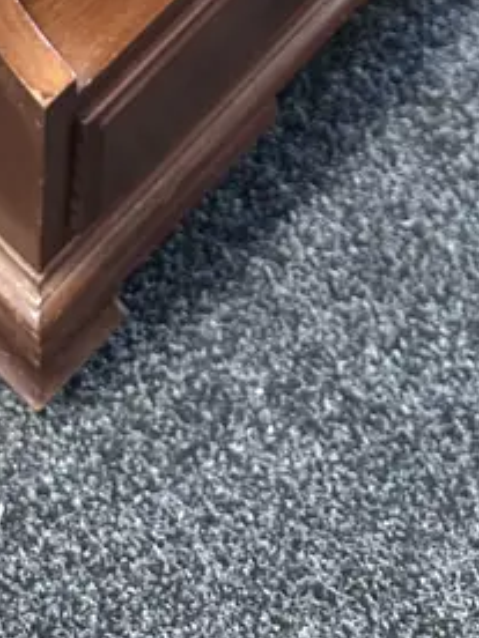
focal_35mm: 89
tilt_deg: -43.2
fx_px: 1642
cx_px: 72
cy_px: -513
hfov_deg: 16.4
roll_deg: -4.1
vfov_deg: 17.7
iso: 400
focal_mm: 6.86
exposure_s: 1/50
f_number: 1.78
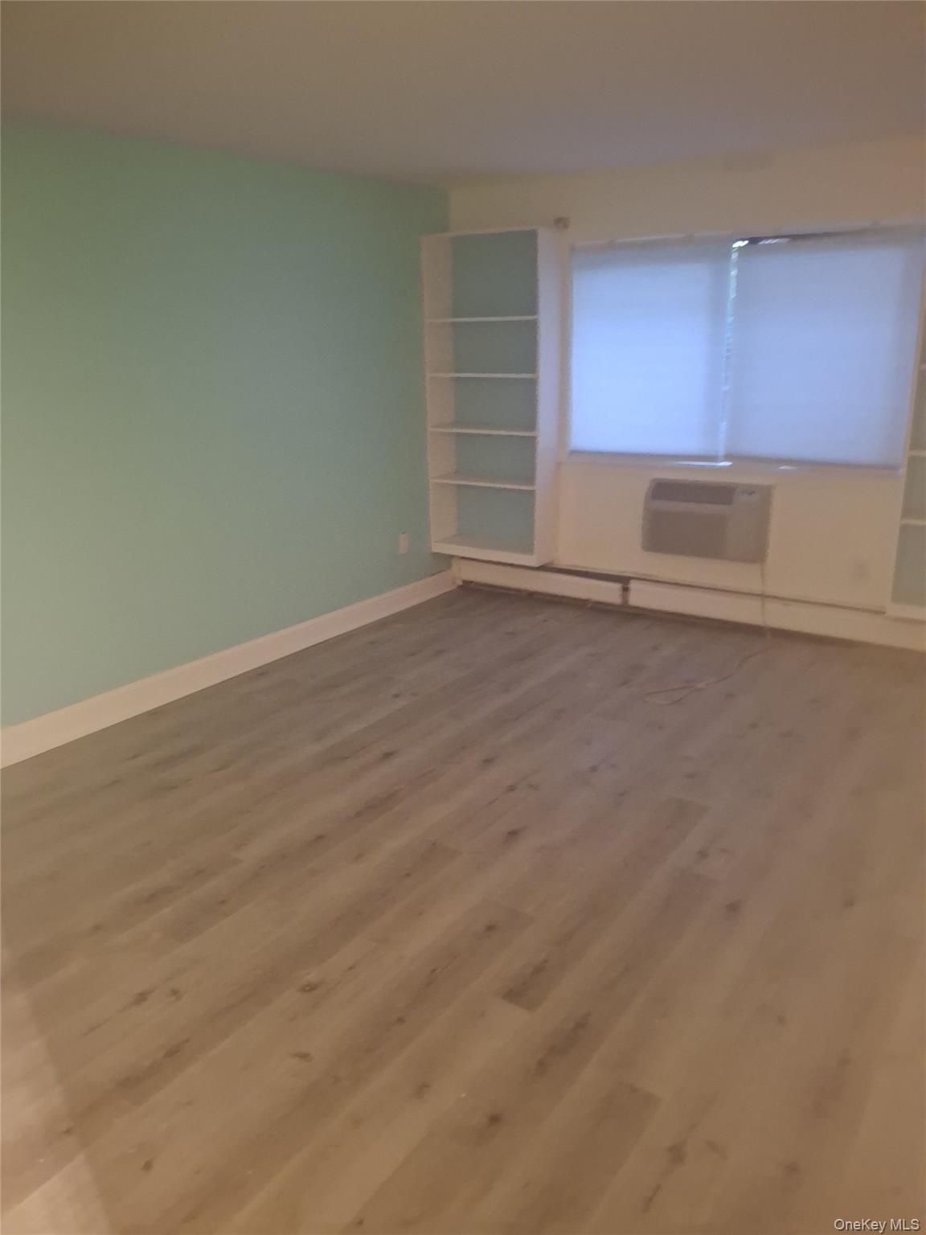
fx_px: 892
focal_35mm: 25
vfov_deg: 69.4
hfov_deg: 54.9
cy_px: 618
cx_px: 463
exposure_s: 1/17
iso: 1600
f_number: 1.8
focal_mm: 4.69
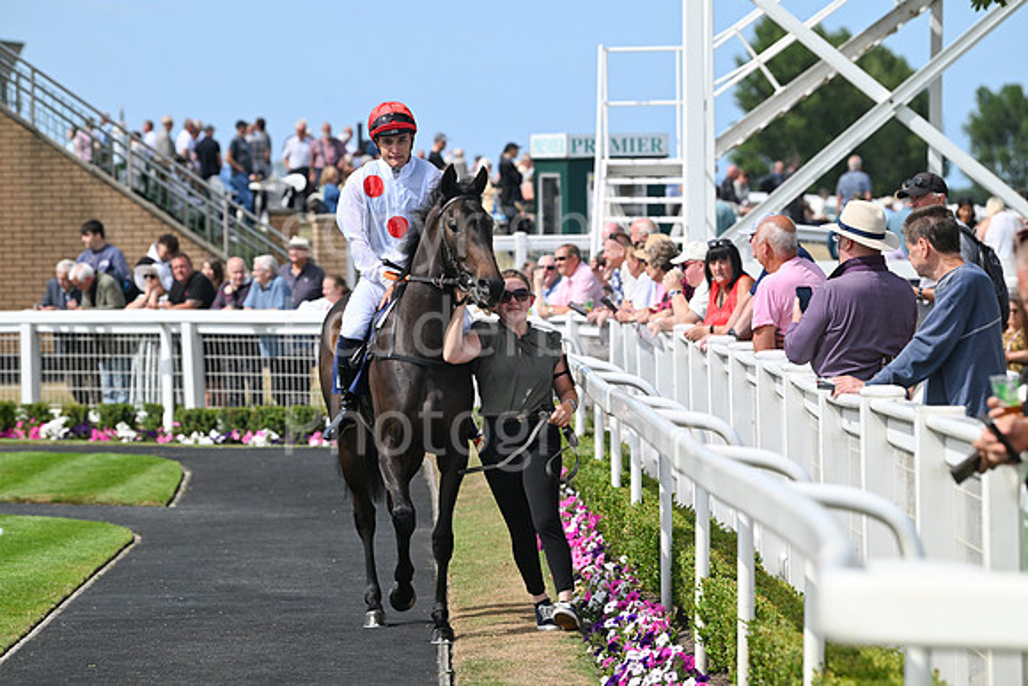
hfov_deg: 11.4
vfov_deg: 7.6
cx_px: 514
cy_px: 343
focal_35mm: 180
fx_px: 5141
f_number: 5.6
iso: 400
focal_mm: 180
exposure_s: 1/2500
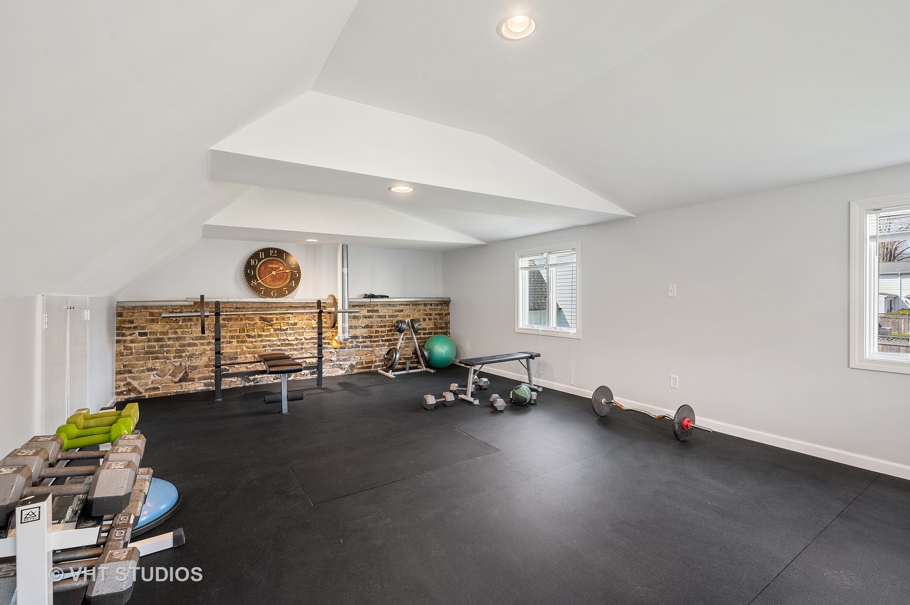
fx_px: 391
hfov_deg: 98.6
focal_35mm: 16
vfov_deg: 75.4
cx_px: 455
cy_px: 302
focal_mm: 15.5
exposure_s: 2
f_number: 8
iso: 200
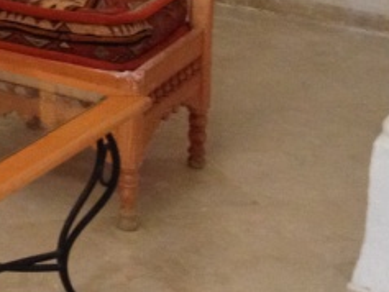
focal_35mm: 151
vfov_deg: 9.4
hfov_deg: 12.6
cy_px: -231
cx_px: -146
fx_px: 1698
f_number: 2.4
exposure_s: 1/20
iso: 320
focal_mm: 4.28
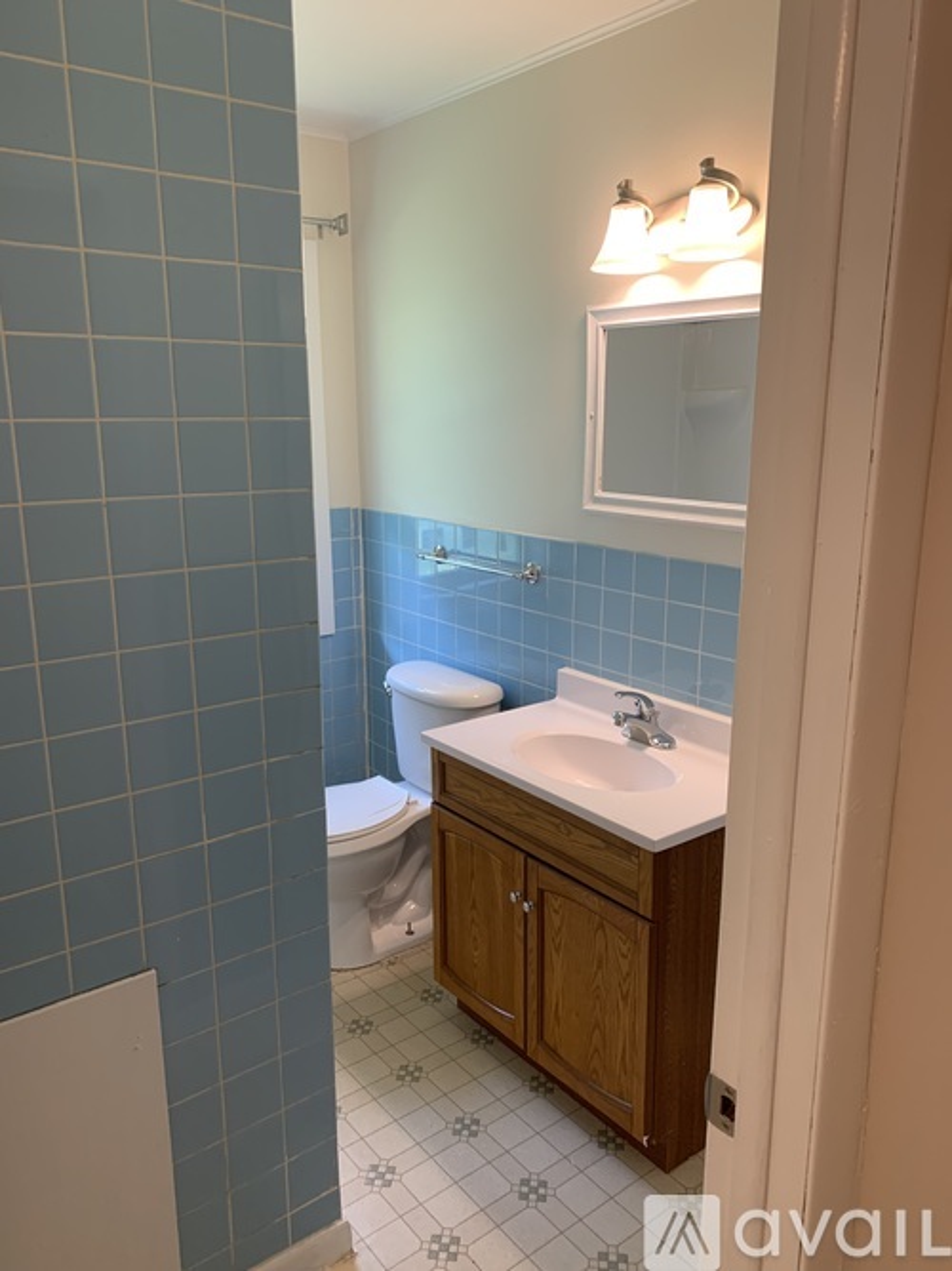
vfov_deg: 67.3
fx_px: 954
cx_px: 476
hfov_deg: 53.0
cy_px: 636
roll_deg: -0.2
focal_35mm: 26
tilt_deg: -11.6
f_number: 1.8
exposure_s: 1/60
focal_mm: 4.25
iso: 125
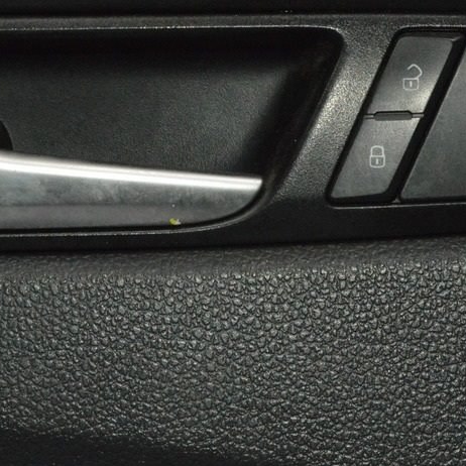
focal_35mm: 127
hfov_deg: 13.7
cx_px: 274
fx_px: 1933
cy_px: 214
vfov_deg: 13.7
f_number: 16
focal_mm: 45
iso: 6400
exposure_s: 1/200
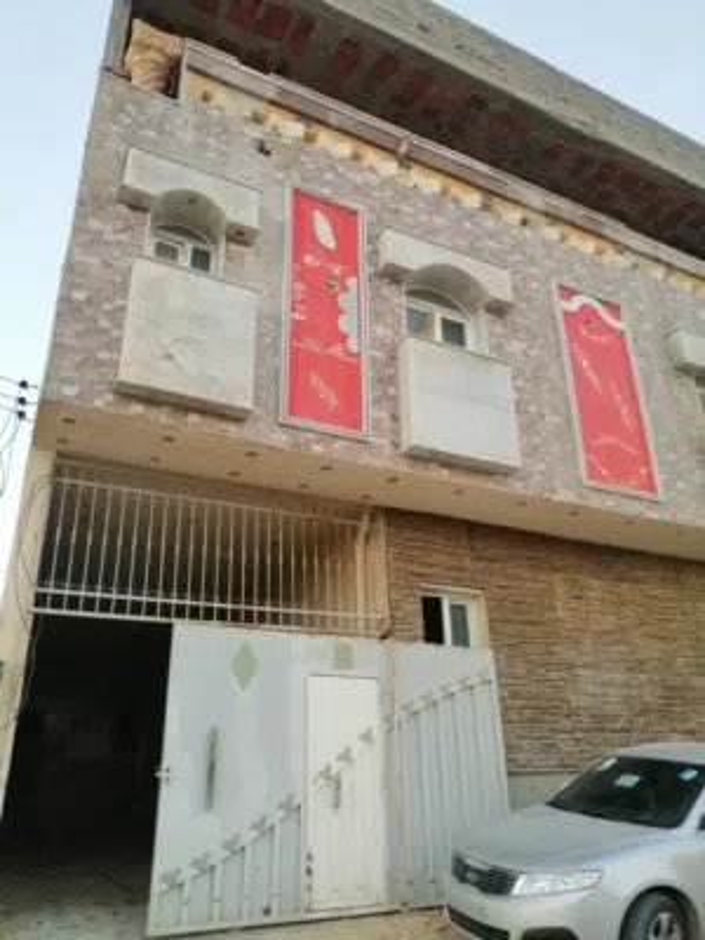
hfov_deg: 53.1
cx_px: 352
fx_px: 706
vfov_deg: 67.3
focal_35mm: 26
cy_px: 470
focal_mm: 3.81
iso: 500
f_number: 2.2
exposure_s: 1/100
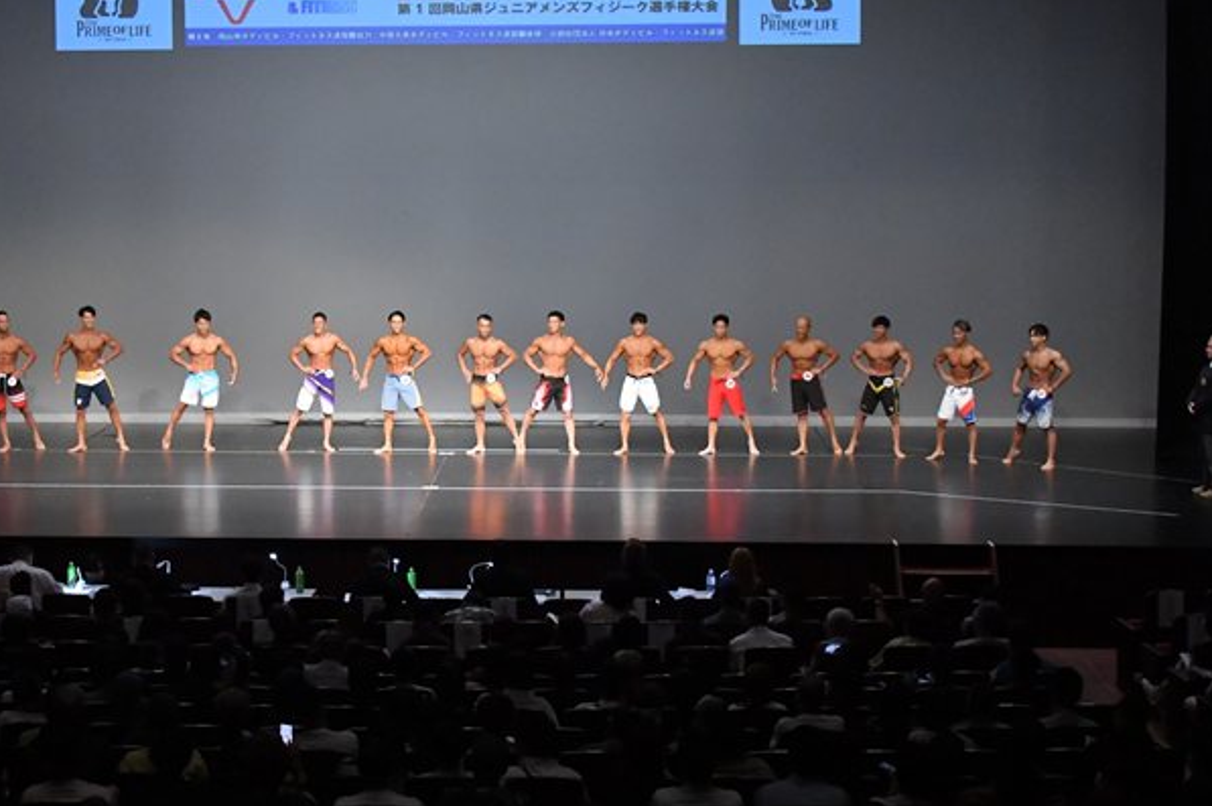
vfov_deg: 18.4
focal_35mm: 74
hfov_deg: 27.3
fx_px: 2489
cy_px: 309
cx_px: 452
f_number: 5.6
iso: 8000
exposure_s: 1/400
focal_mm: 38
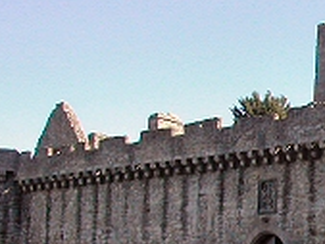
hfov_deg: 16.3
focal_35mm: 115
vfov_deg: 12.8
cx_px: 408
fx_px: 1080
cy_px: 236
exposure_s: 1/99.7
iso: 100
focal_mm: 8
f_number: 7.6
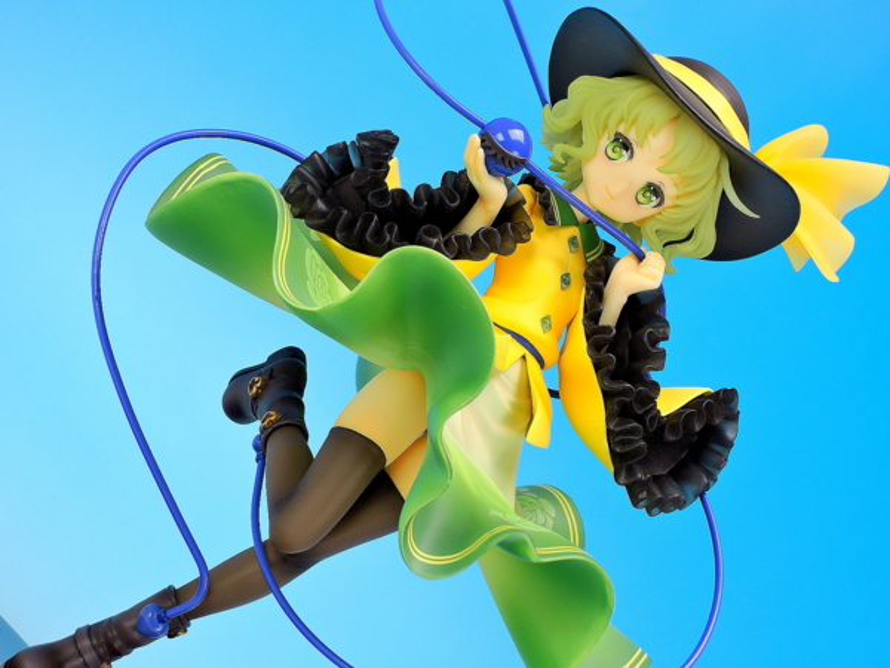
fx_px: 2185
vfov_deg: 17.4
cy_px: 334
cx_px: 445
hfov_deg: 23.0
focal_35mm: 85
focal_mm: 18.2
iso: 80
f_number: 6.3
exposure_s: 1/2.5
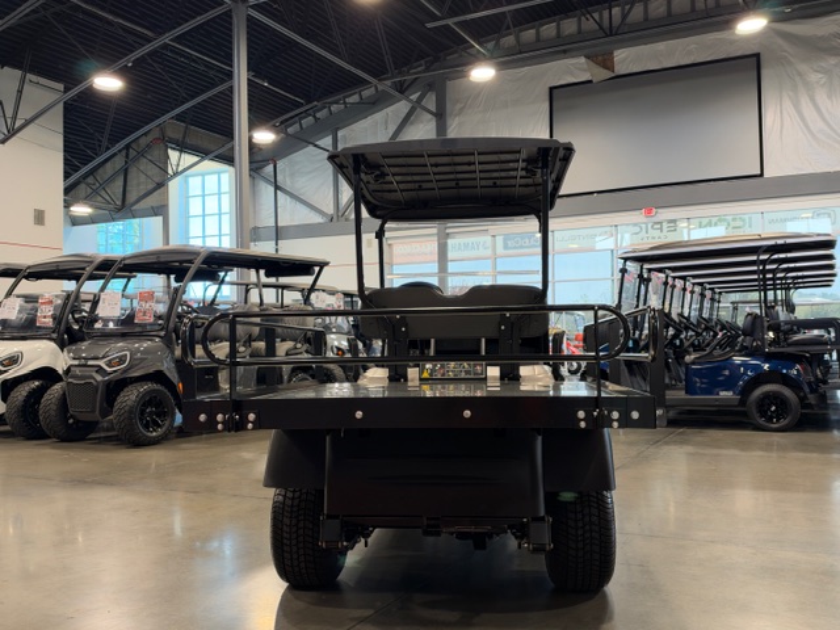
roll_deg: +1.1
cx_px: 420
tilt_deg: +2.2
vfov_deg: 42.9
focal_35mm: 33
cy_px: 315
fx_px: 801
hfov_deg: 55.4
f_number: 1.48
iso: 125
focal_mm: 6.93
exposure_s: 1/60
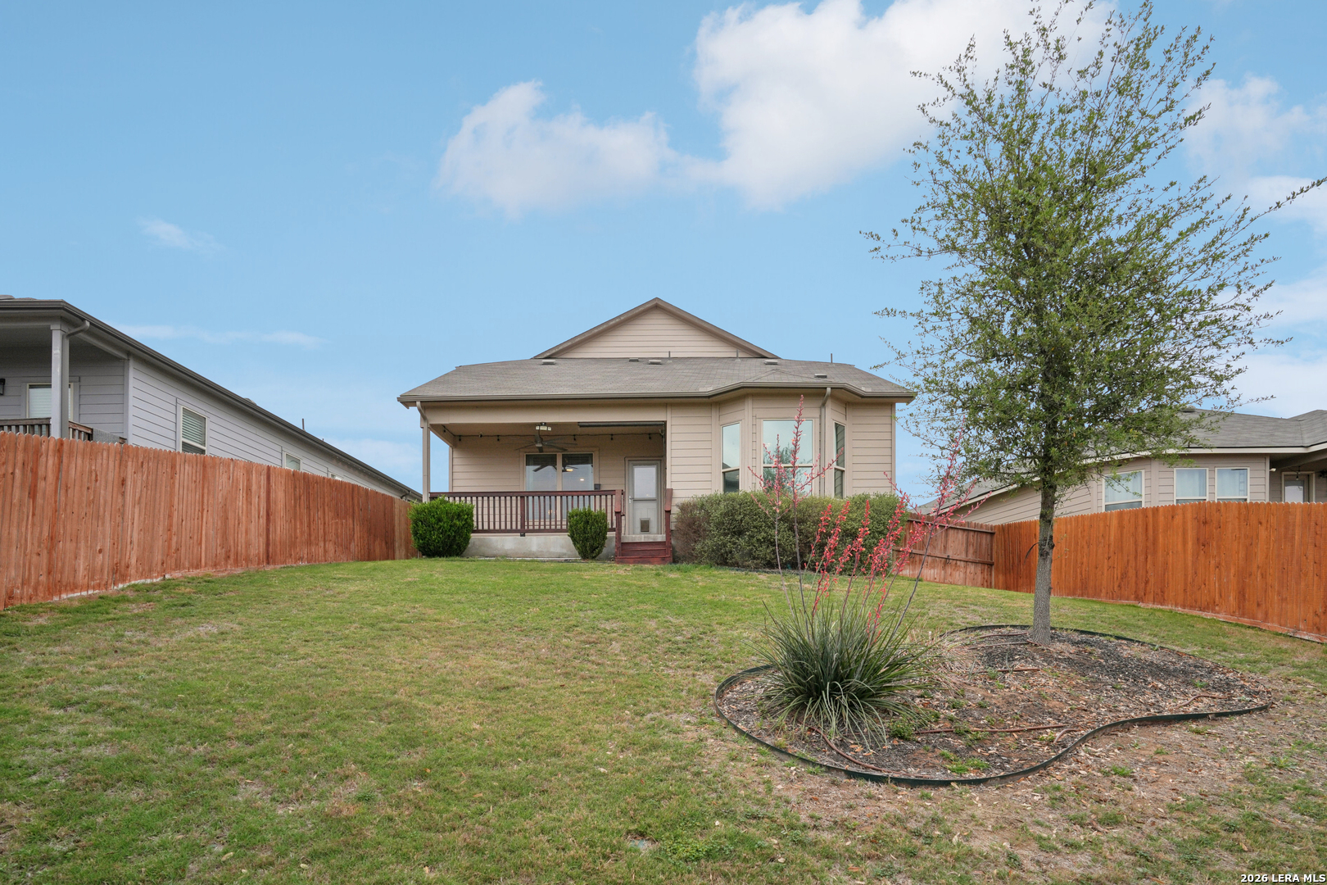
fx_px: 590
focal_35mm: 16
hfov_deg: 96.7
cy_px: 442
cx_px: 664
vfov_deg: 73.7
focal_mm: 16
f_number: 8
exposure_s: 1/200
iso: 200
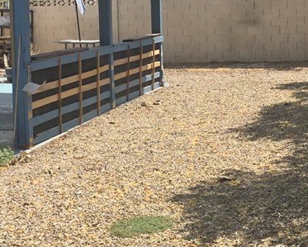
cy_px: 47
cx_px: 192
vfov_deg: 18.3
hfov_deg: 22.9
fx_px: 757
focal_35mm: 83
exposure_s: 1/1942
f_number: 2.4
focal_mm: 3.3
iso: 25
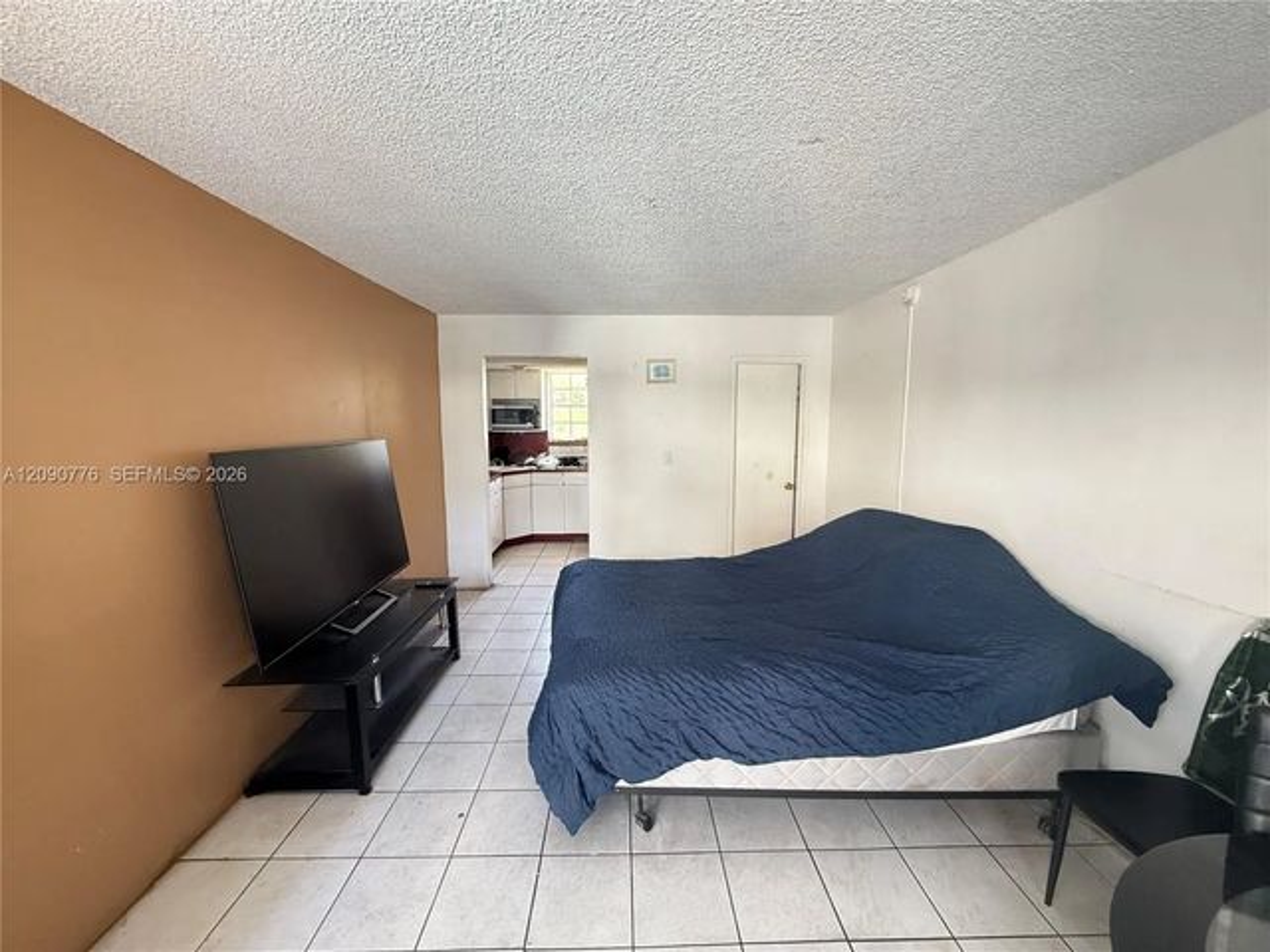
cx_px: 635
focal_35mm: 14
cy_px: 476
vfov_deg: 85.7
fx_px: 514
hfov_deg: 102.1
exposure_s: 1/69
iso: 320
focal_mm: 2.22
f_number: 2.2
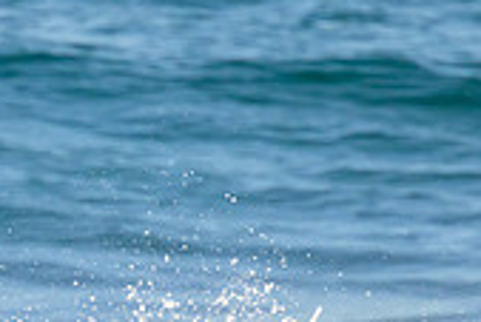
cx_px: 80
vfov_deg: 0.5
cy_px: 514
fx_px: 36747
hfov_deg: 0.7
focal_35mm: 2748
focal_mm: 800
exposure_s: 1/2000
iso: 2000
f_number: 11
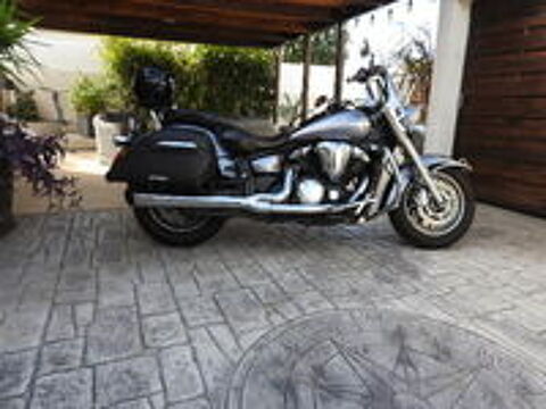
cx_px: 273
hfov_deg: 71.6
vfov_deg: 56.8
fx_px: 379
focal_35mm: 24
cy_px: 204
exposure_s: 1/200
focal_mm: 4.3
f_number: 3.3
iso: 100
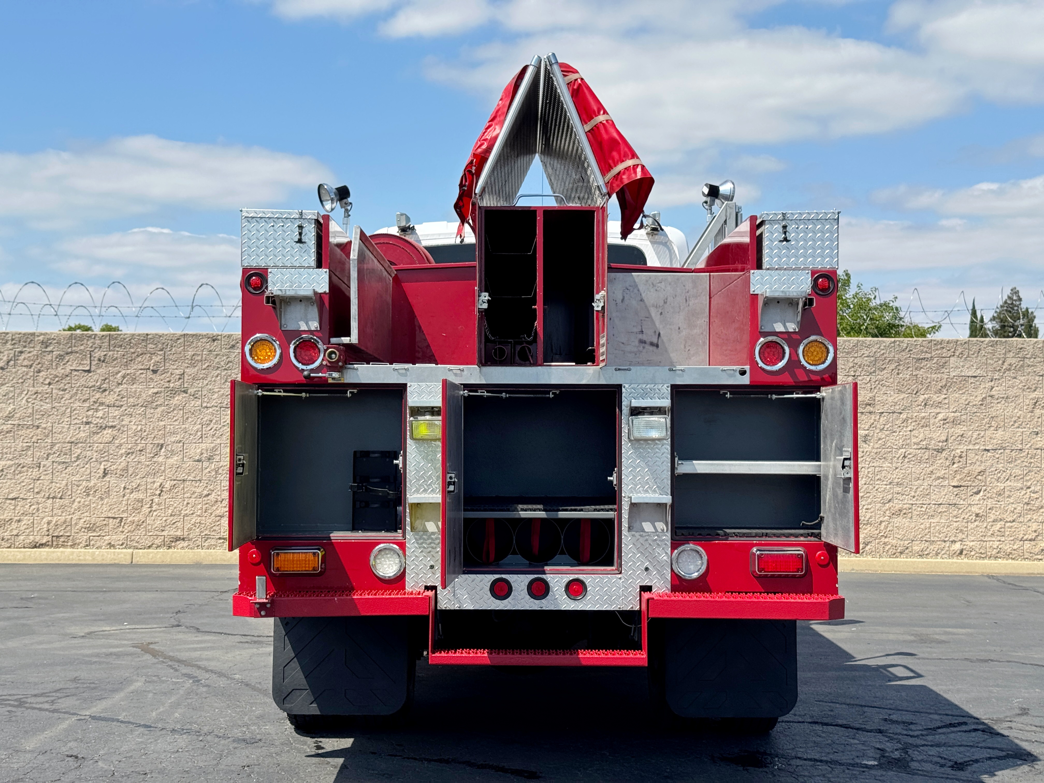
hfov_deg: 39.7
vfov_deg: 30.3
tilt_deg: +0.4
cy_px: 392
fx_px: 1448
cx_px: 522
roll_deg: -0.2
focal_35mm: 48
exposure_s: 1/4608
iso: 64
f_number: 1.78
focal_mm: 6.76
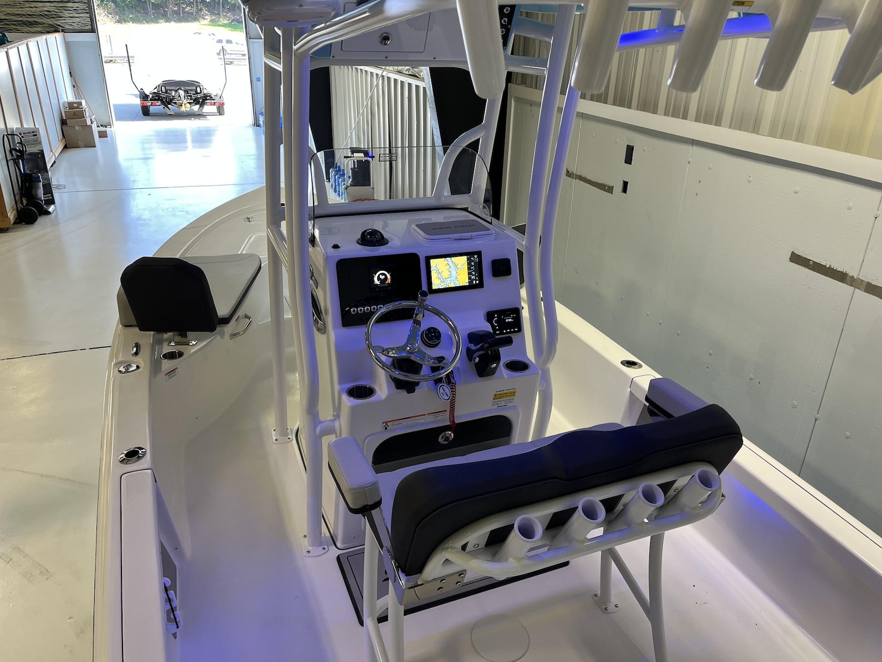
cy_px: 331
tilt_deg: -24.8
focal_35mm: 26
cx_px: 441
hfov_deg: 67.3
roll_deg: -2.2
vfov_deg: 53.1
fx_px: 662
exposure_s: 1/120
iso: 64
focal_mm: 5.1
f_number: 1.6
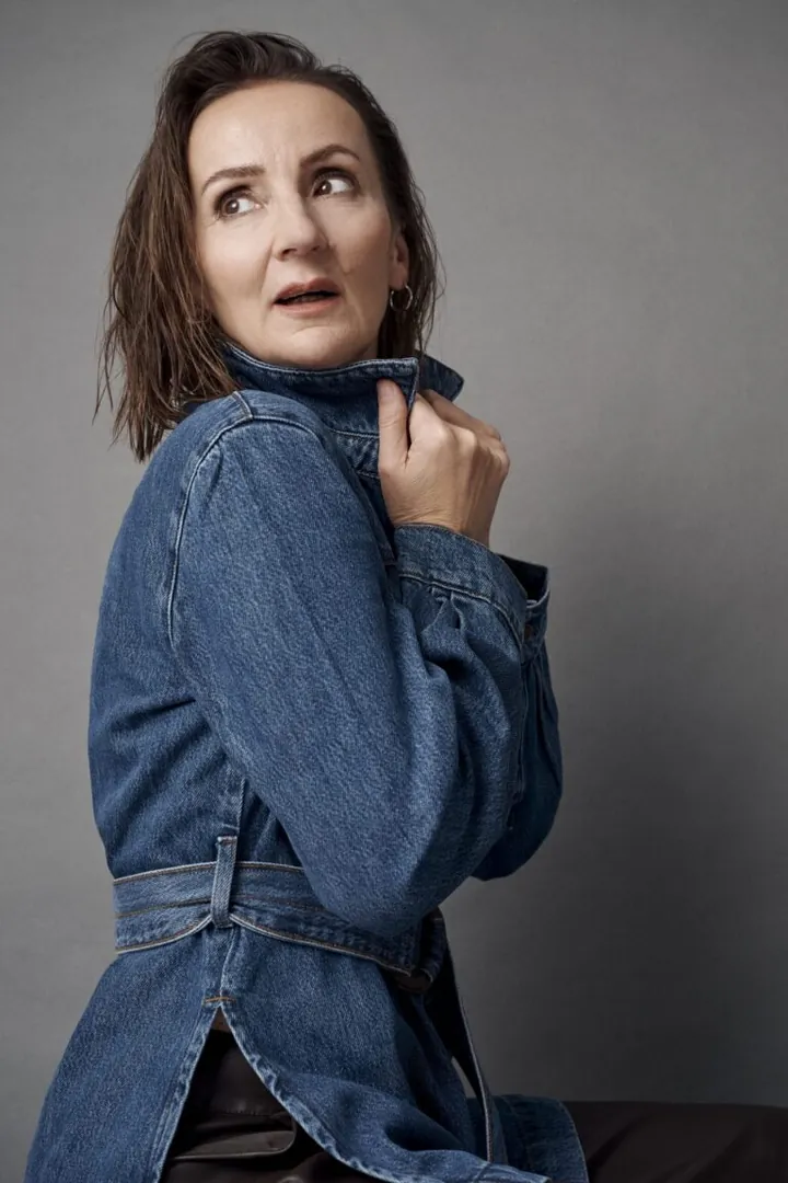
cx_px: 394
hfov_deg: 19.5
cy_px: 592
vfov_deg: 28.8
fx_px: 2298
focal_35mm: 70
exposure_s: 1/125
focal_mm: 70
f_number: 6.3
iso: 320
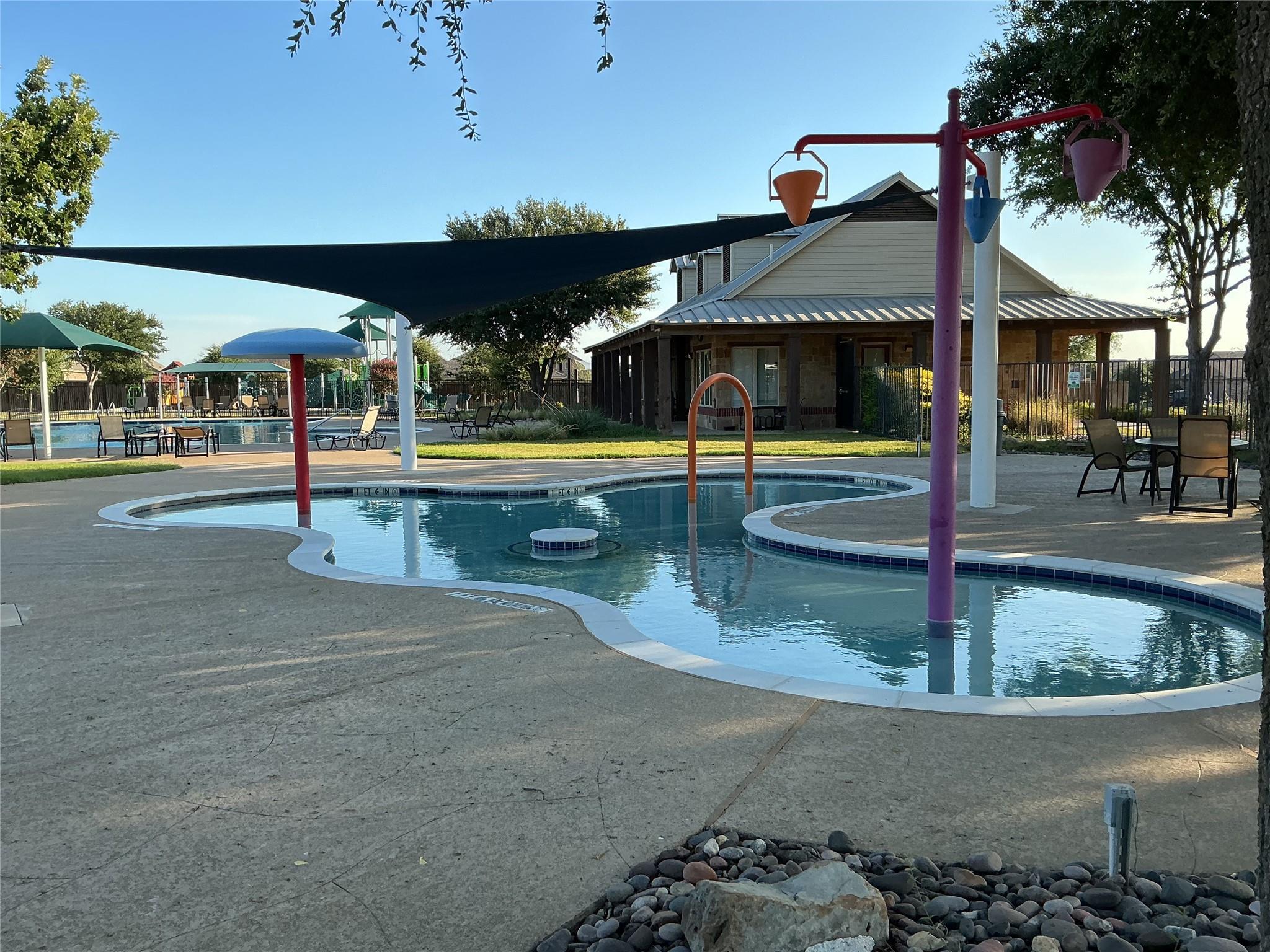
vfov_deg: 48.2
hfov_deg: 61.7
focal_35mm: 29
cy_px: 476
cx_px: 635
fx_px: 1064
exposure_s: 1/642
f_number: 1.8
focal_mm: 3
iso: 25
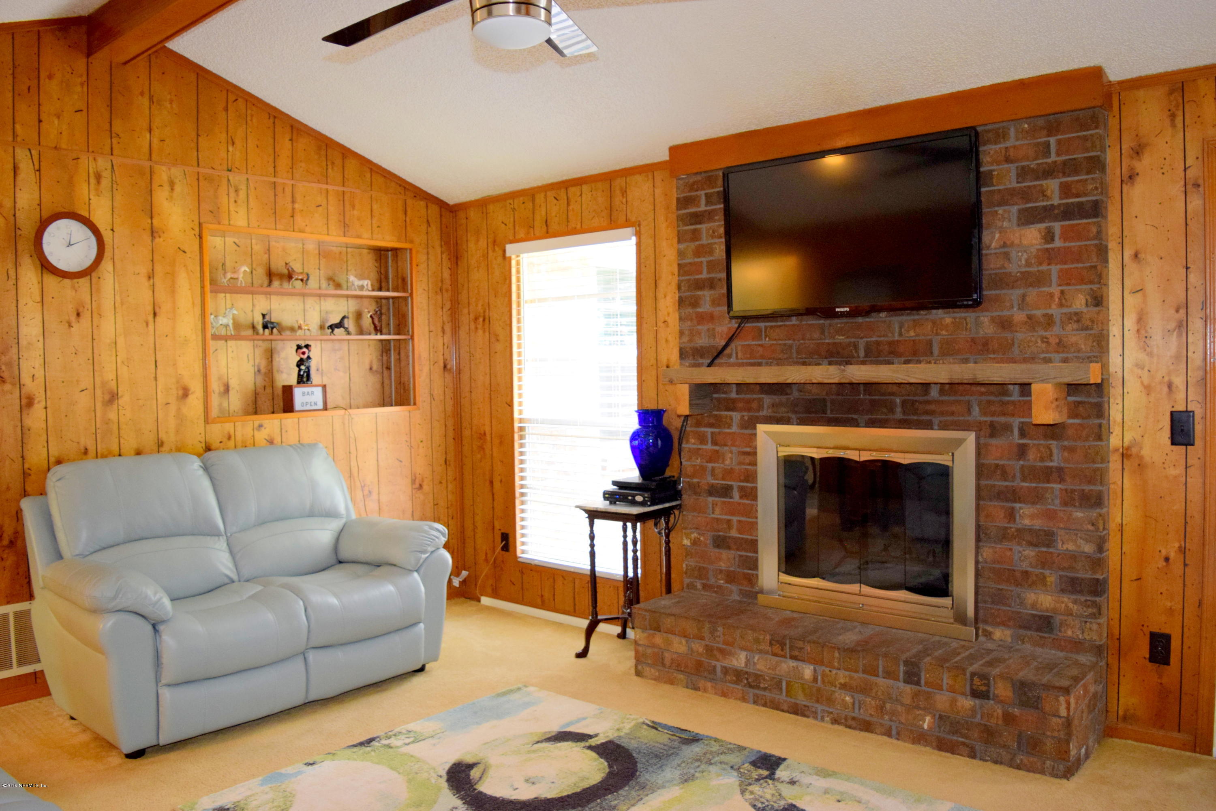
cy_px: 406
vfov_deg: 47.9
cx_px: 608
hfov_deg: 67.4
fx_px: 912
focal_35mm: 27
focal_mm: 18
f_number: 3.5
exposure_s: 1/60
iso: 1600
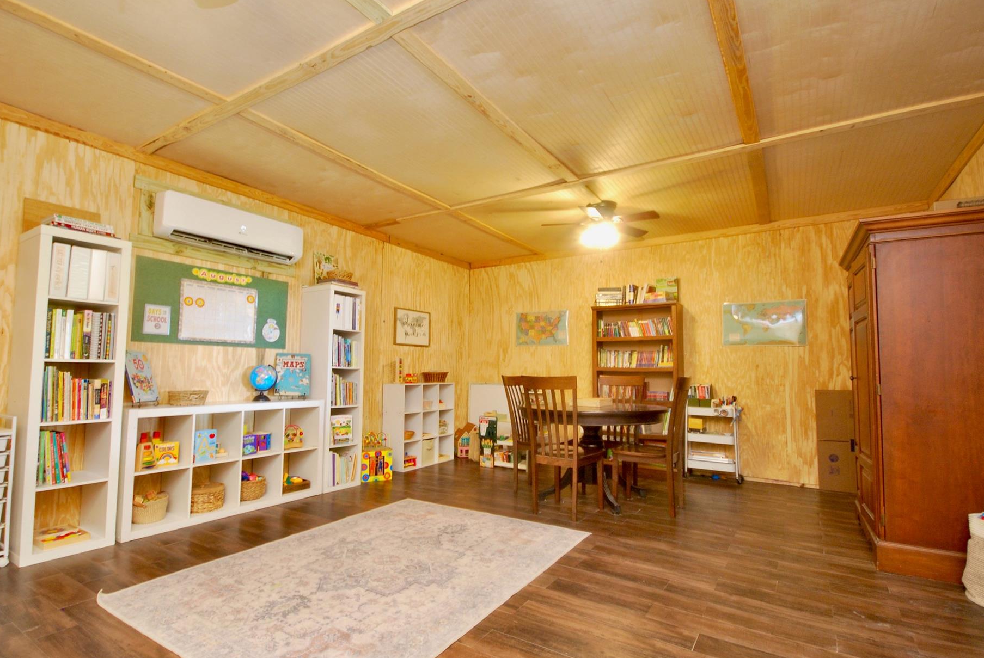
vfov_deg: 70.6
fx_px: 465
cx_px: 466
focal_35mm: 17
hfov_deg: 93.1
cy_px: 327
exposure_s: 1/8
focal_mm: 10
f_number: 4
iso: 400
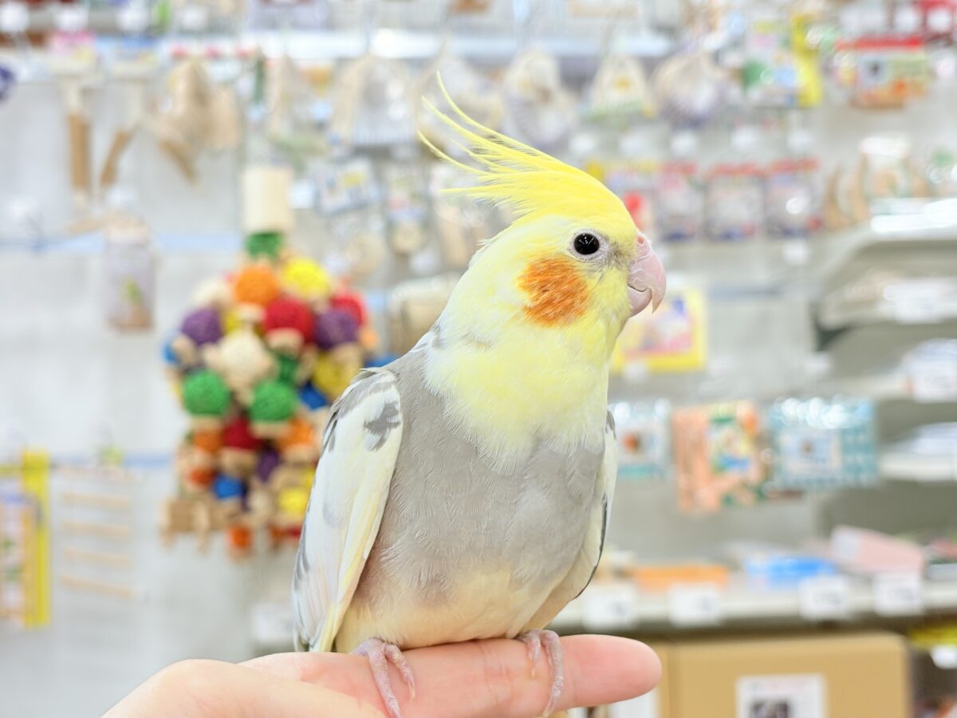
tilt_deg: +2.2
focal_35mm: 52
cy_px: 359
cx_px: 478
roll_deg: +2.7
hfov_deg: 36.8
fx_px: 1438
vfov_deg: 28.0
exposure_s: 1/50
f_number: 1.6
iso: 40
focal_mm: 5.96
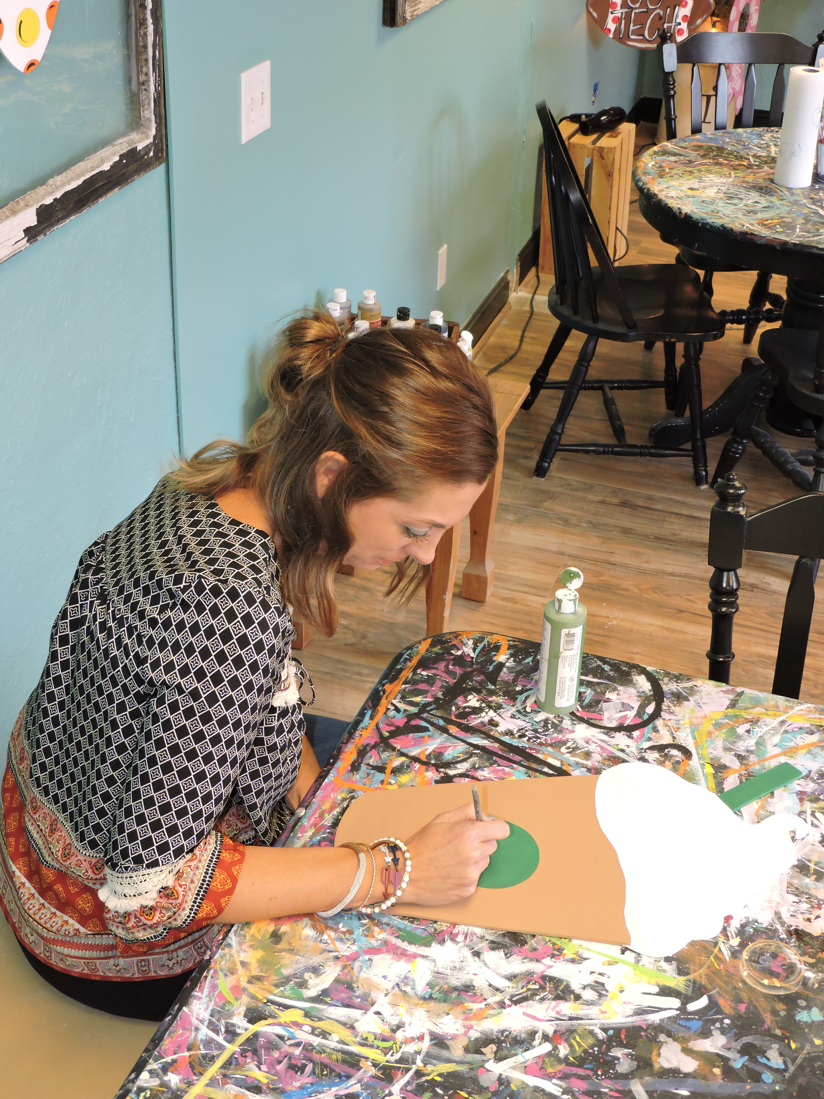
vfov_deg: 40.4
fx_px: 1492
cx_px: 412
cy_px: 550
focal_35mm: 47
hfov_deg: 30.9
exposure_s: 1/50
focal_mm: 8.4
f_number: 3.5
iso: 400
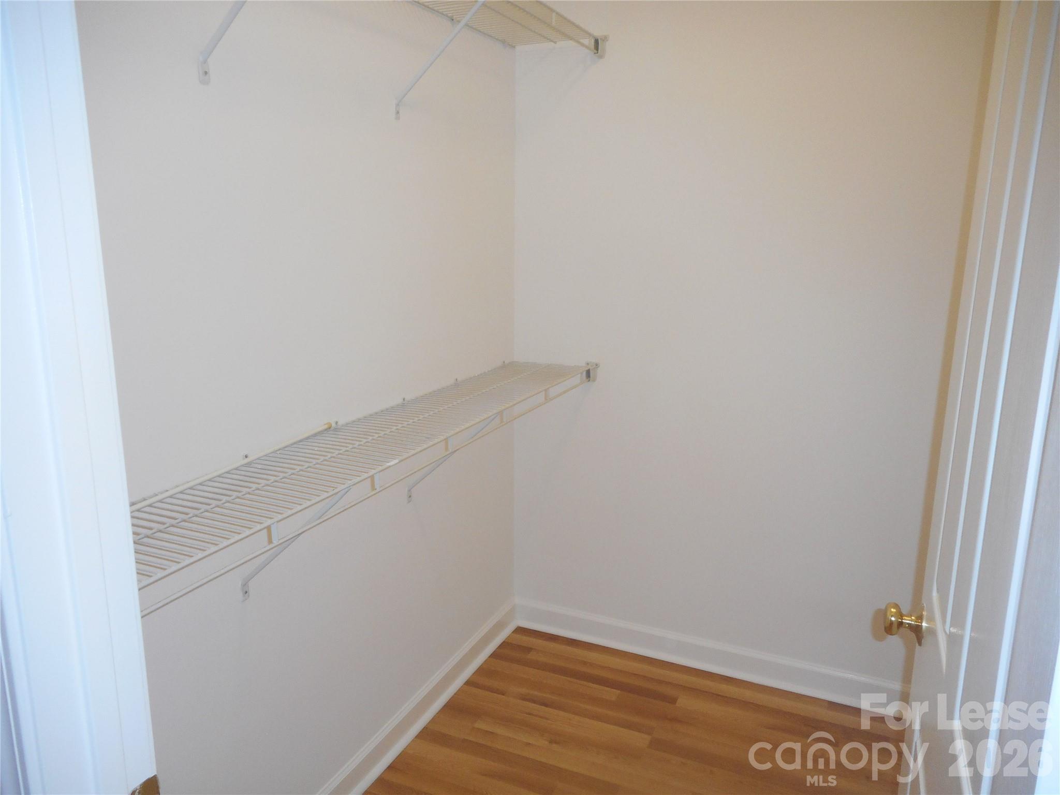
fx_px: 766
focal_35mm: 25
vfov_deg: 54.9
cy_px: 398
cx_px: 530
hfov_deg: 69.4
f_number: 3.7
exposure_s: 1/25
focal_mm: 4.5
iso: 200
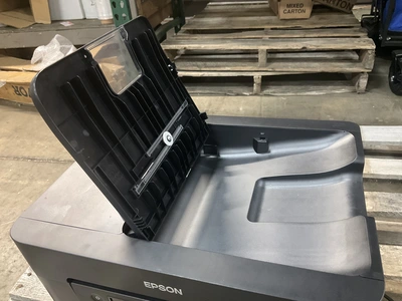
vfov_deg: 48.2
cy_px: 150
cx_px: 201
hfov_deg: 61.7
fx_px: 337
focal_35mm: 29
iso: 320
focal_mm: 3
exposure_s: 1/30
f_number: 1.8
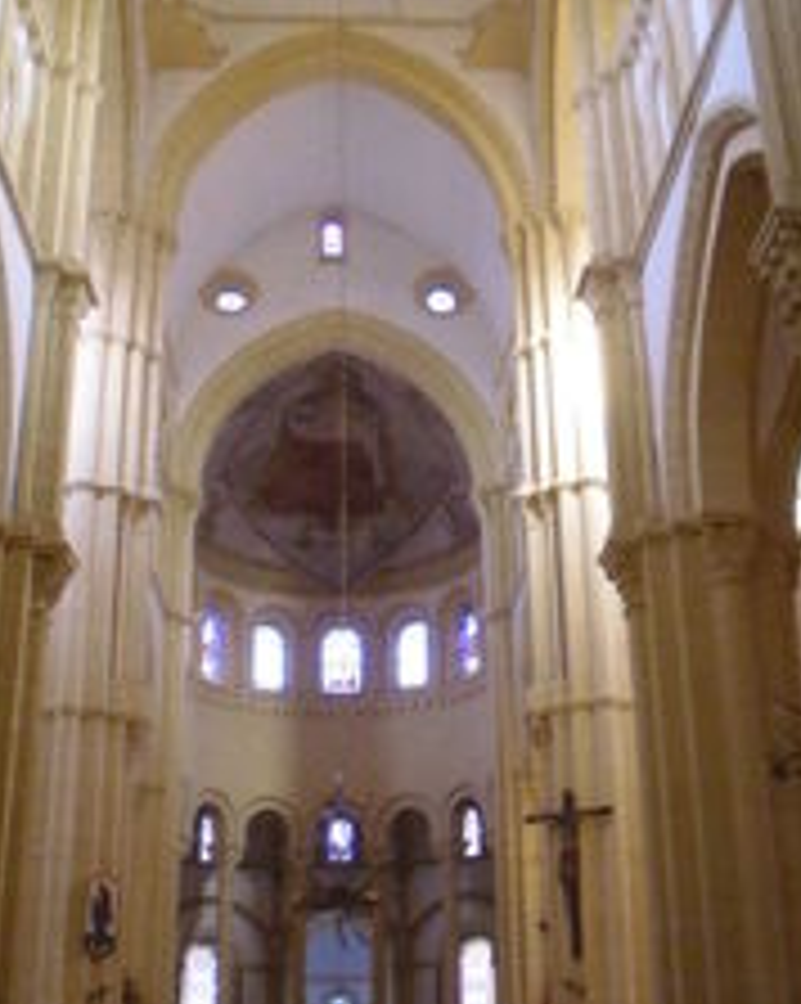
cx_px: 369
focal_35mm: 49
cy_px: 464
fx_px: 1454
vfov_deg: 38.1
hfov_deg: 30.8
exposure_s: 1/15
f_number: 2.6
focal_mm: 4.65
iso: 400
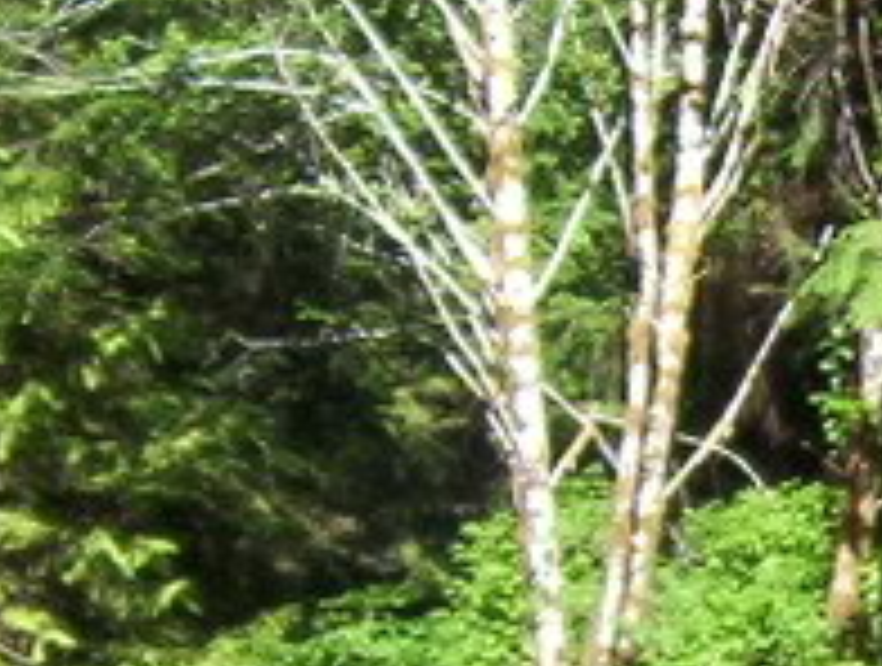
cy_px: 500
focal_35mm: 147
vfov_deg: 10.1
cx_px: 1426
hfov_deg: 12.6
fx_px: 3755
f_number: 2.76
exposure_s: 1/609
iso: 100
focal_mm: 5.54
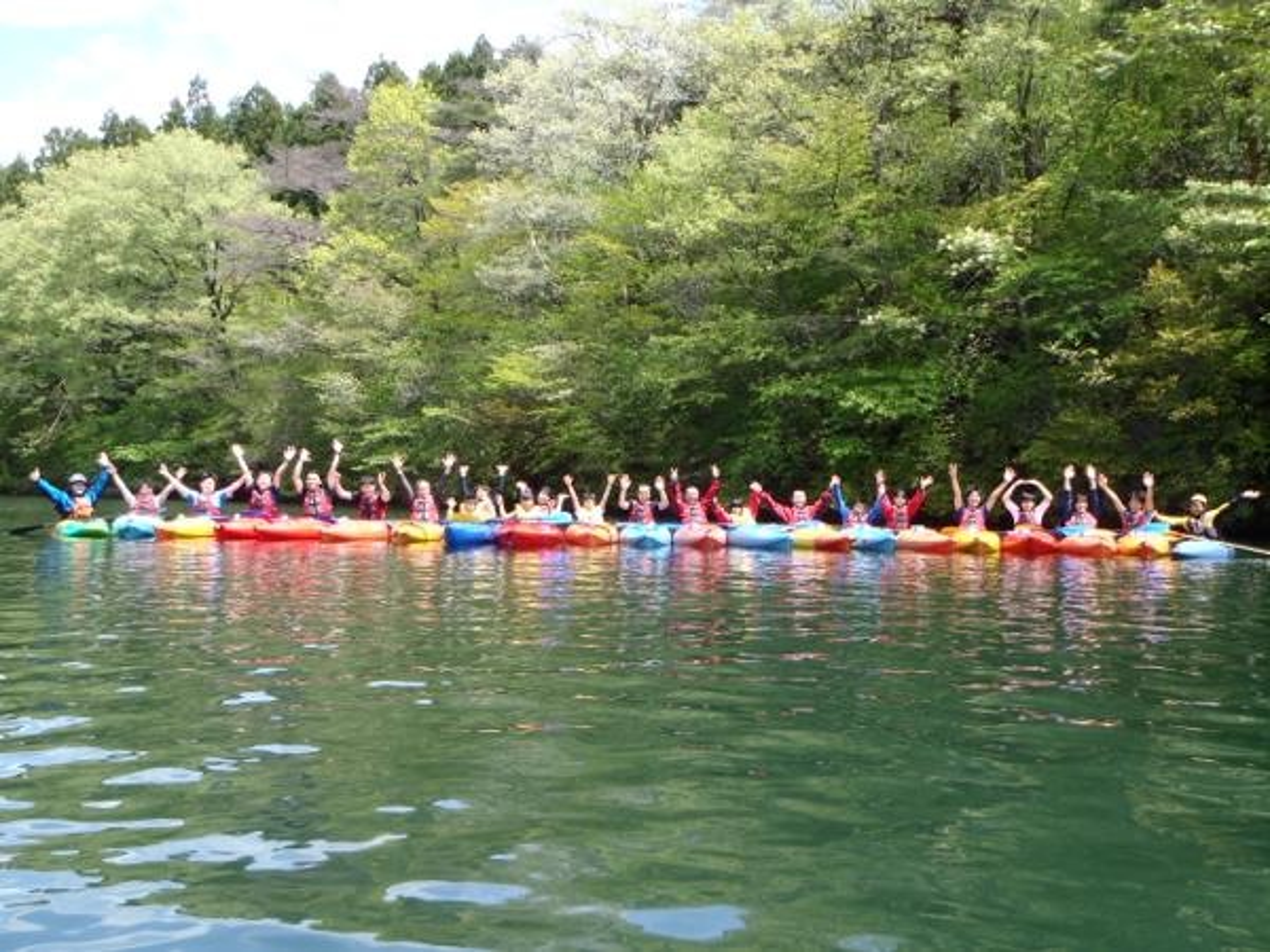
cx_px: 635
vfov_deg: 39.7
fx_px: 1321
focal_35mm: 36
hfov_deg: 51.4
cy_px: 476
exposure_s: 1/125
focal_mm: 6.53
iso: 80
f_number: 5
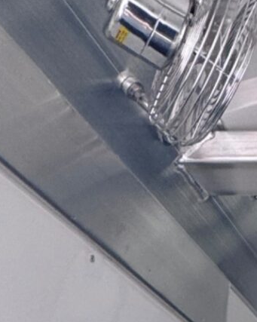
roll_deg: -0.6
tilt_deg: +4.9
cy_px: 504
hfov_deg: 15.7
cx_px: 477
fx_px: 780
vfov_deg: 19.7
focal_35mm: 82
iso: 100
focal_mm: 2.22
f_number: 2.2
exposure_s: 1/99
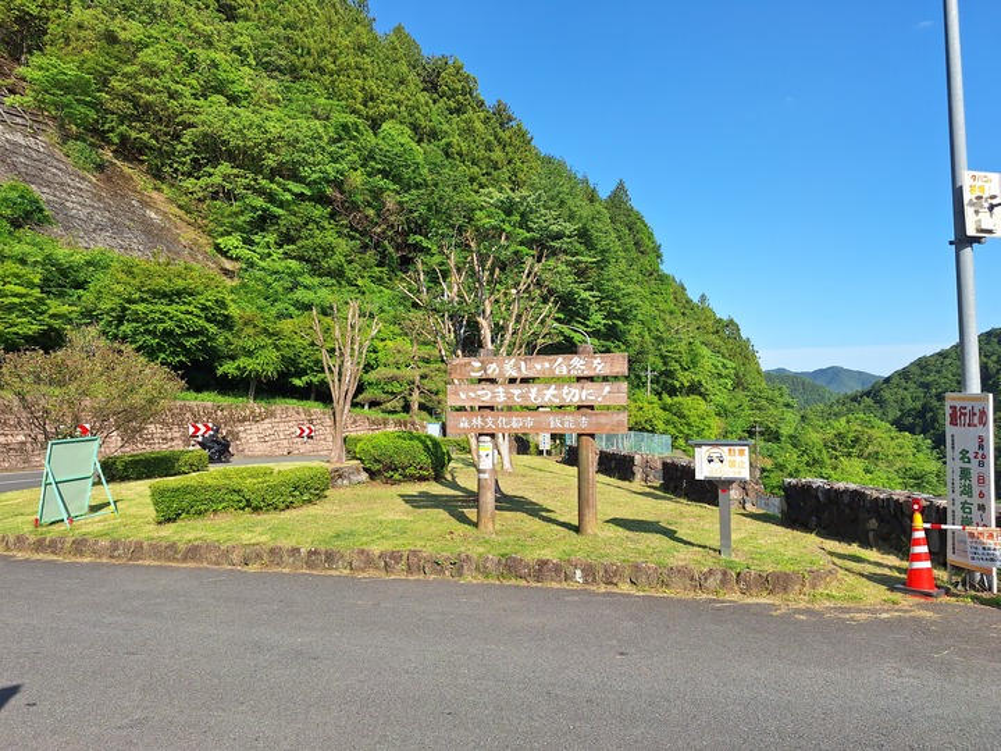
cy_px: 376
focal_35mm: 23
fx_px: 665
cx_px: 500
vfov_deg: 58.9
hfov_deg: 73.9
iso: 40
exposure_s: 1/2024
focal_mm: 5.54
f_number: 1.8
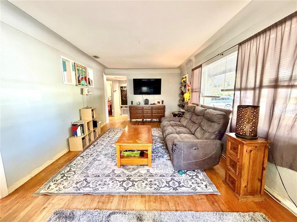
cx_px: 148
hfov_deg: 102.1
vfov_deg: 85.7
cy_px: 111
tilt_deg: -8.5
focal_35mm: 14
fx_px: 120
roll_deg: +1.3
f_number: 2.2
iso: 400
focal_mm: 2.22
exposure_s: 1/60
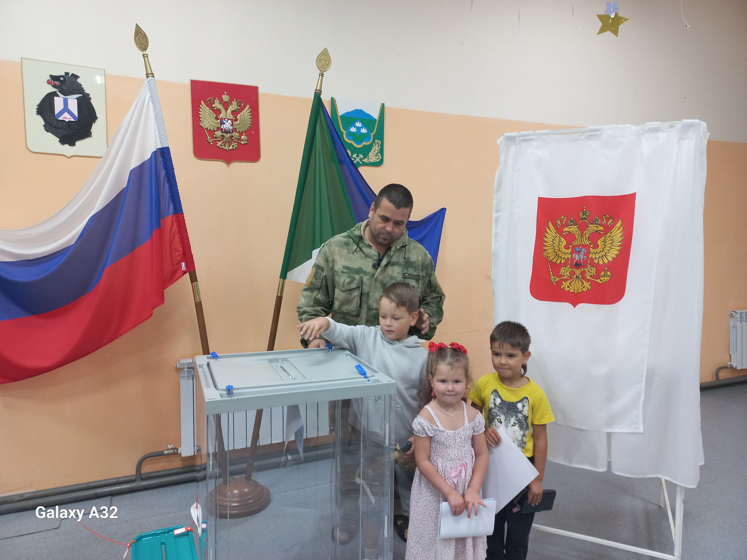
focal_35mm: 25
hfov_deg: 69.4
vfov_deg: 54.9
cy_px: 280
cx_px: 374
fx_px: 539
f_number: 1.8
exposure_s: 1/50
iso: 160
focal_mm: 4.6
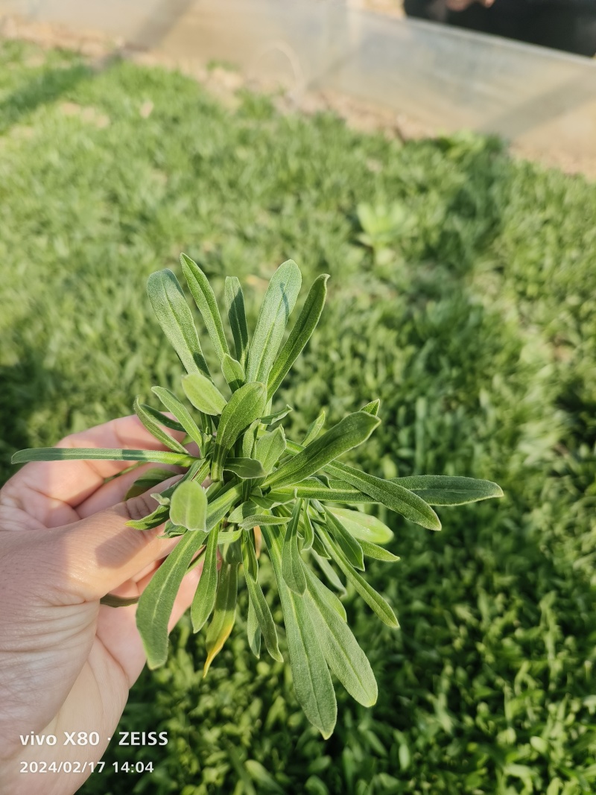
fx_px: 528
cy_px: 398
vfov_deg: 73.9
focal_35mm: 23
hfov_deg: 58.9
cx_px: 298
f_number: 1.75
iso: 100
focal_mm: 5.5
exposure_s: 1/665
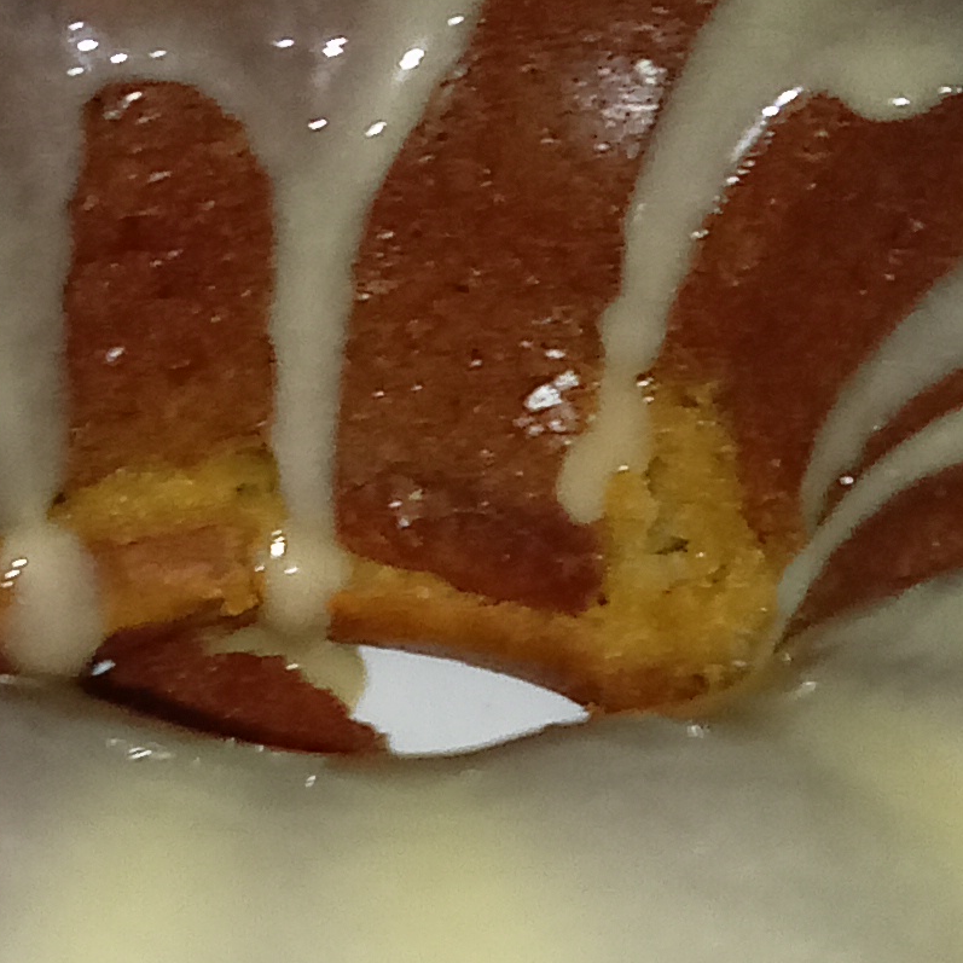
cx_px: 378
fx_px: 3557
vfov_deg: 15.2
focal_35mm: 113
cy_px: 924
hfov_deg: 15.4
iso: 433
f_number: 1.8
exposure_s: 1/25
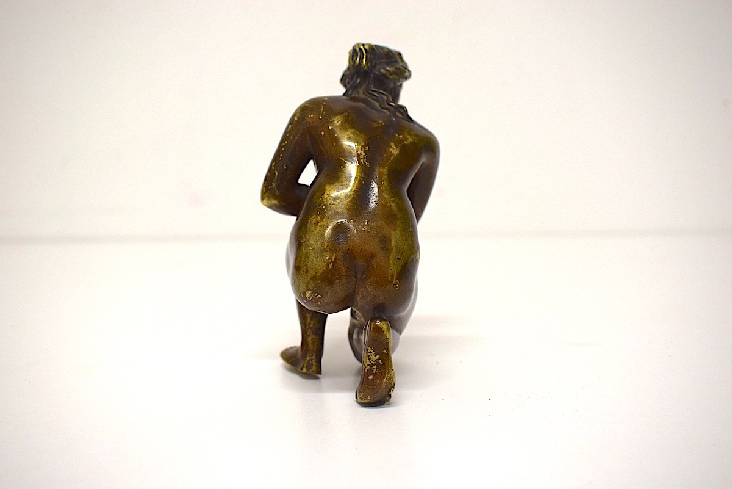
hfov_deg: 53.1
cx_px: 366
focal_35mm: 36
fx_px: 732
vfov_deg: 36.9
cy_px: 244
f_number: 5.6
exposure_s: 1/125
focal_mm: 24
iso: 800
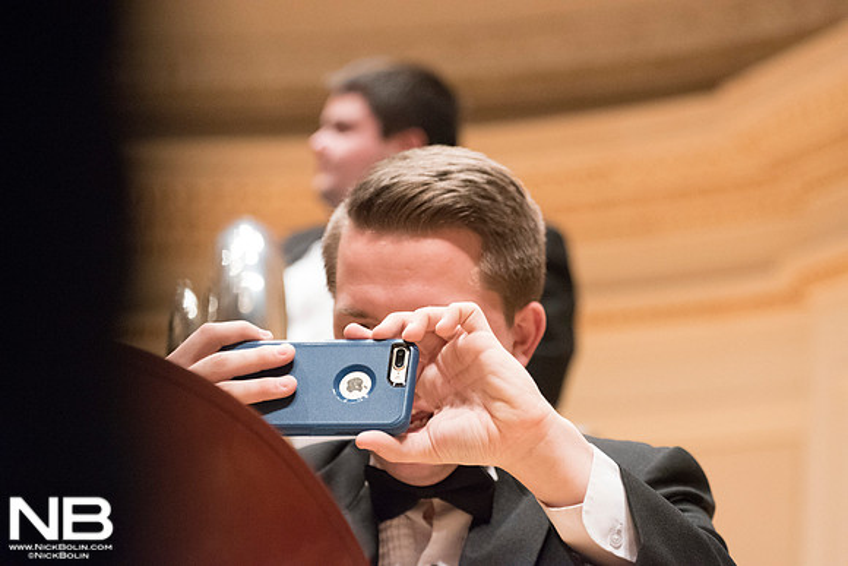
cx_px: 424
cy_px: 283
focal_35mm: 160
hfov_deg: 12.8
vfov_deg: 8.6
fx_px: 3770
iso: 12800
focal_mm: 160
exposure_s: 1/160
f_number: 6.3
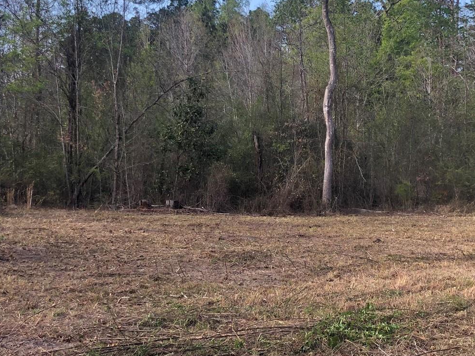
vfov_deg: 25.2
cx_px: 294
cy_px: 188
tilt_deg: -1.2
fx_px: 796
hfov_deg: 33.1
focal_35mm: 58
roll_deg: +0.8
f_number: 1.8
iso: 20
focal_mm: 3.99
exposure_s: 1/437
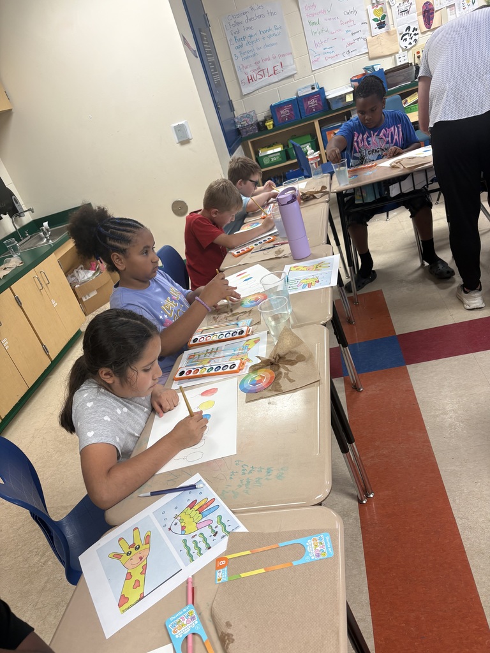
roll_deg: +18.4
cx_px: 245
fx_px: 491
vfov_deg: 67.3
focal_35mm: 26
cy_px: 326
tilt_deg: -25.4
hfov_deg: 53.1
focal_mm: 5.96
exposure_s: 1/60
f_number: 1.6
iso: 80
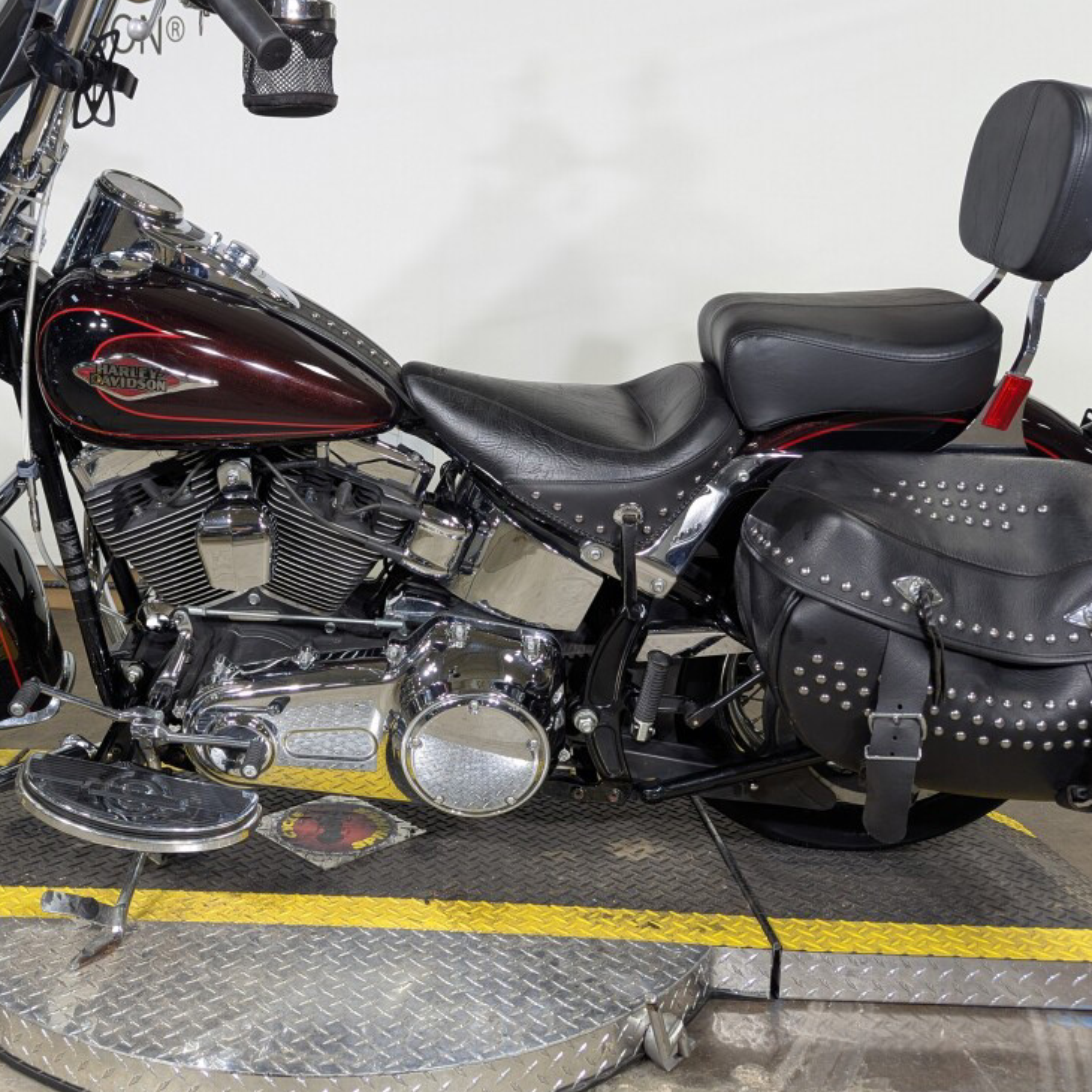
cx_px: 385
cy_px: 503
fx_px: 1106
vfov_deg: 52.5
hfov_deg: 51.8
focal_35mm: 31
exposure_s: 1/30
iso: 50
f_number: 1.85
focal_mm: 6.81
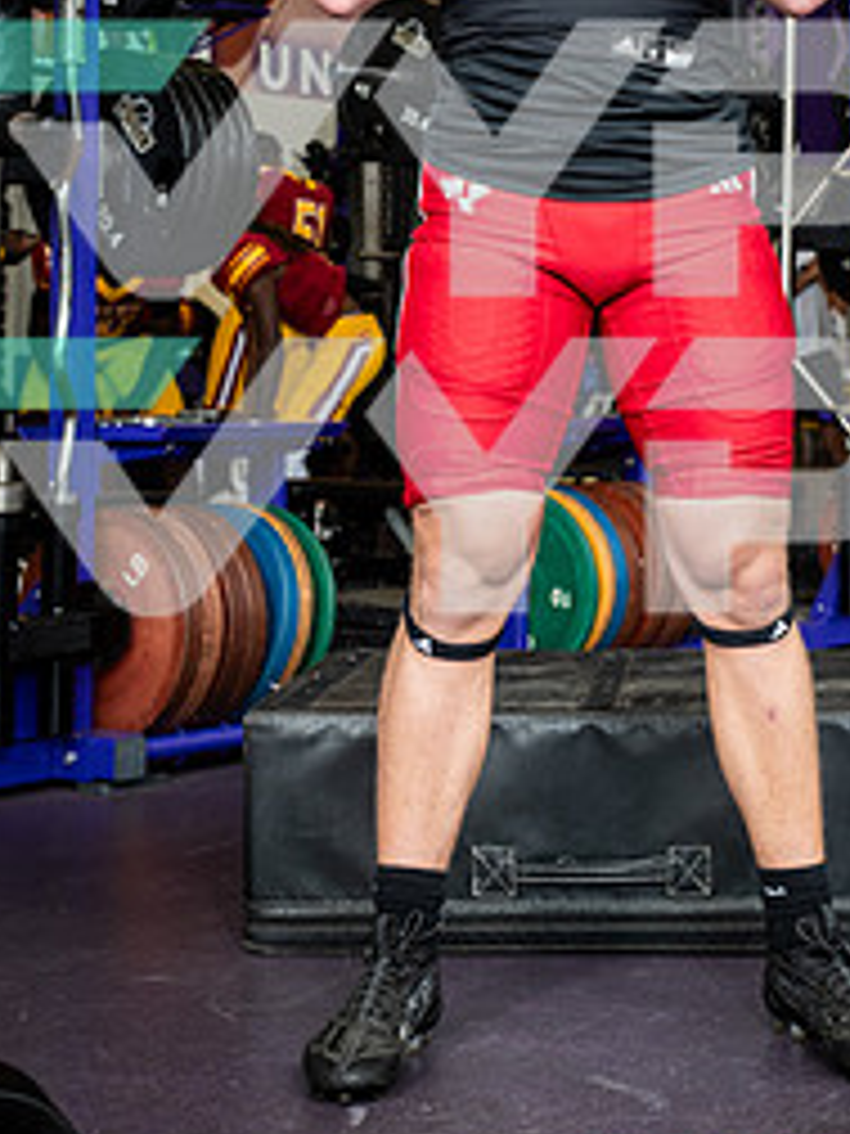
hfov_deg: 18.6
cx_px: 603
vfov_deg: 24.2
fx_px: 2586
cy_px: 162
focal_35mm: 79
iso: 500
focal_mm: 46
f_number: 5.6
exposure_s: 1/250
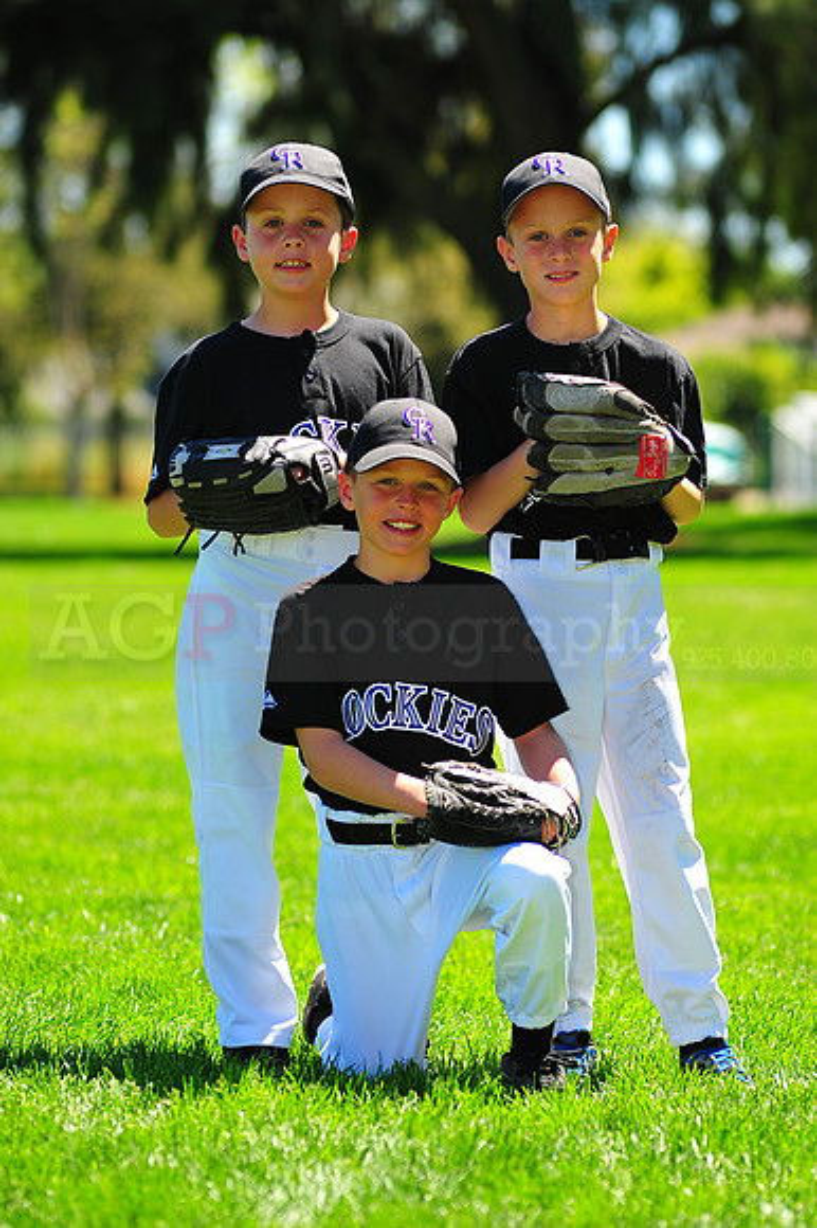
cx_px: 408
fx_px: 6134
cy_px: 614
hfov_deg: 7.6
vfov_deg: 11.4
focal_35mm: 180
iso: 200
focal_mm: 180
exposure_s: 1/500
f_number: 5
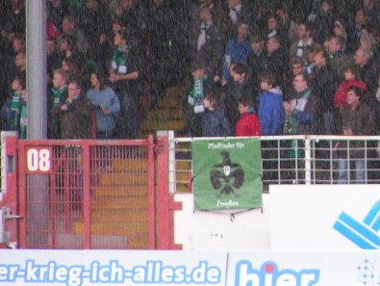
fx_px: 6604
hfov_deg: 3.3
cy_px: 6
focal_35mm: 601
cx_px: 377
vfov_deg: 2.5
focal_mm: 45.4
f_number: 3.5
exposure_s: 1/250
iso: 200
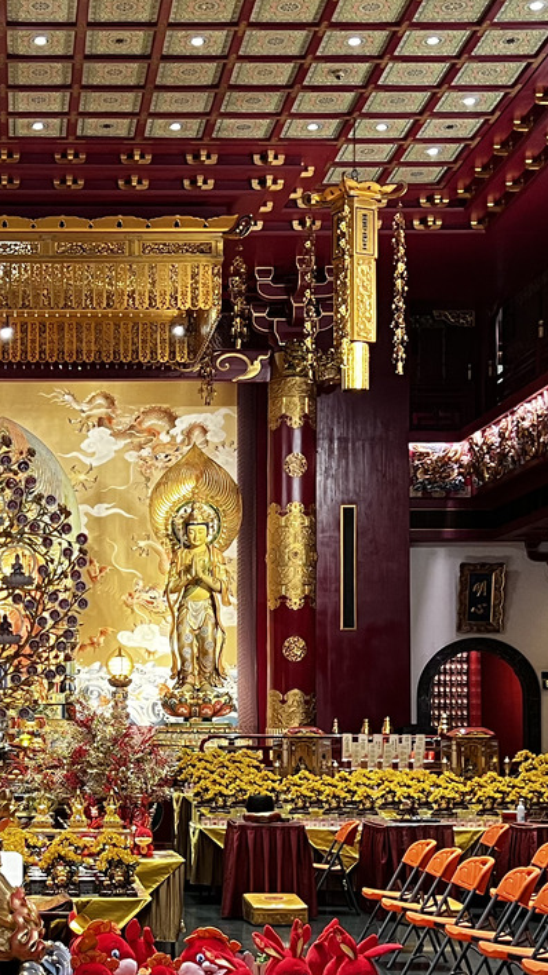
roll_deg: +0.0
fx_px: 1654
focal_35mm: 64
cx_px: 23
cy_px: 660
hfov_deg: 18.4
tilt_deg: +2.6
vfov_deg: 32.5
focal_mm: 5.7
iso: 250
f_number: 1.5
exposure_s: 1/48
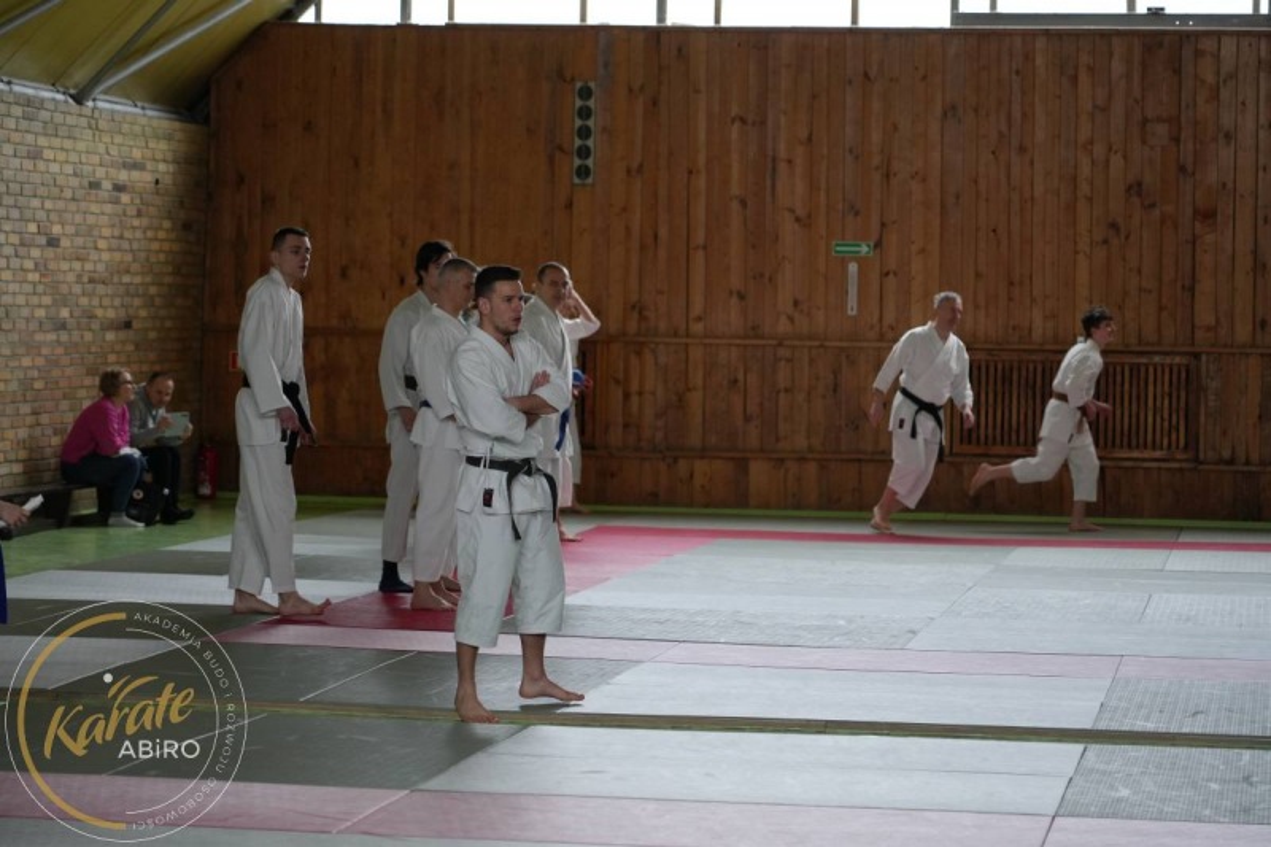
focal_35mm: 105
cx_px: 636
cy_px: 424
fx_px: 3706
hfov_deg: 19.5
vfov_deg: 13.0
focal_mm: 105
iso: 2500
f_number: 4
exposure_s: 1/160
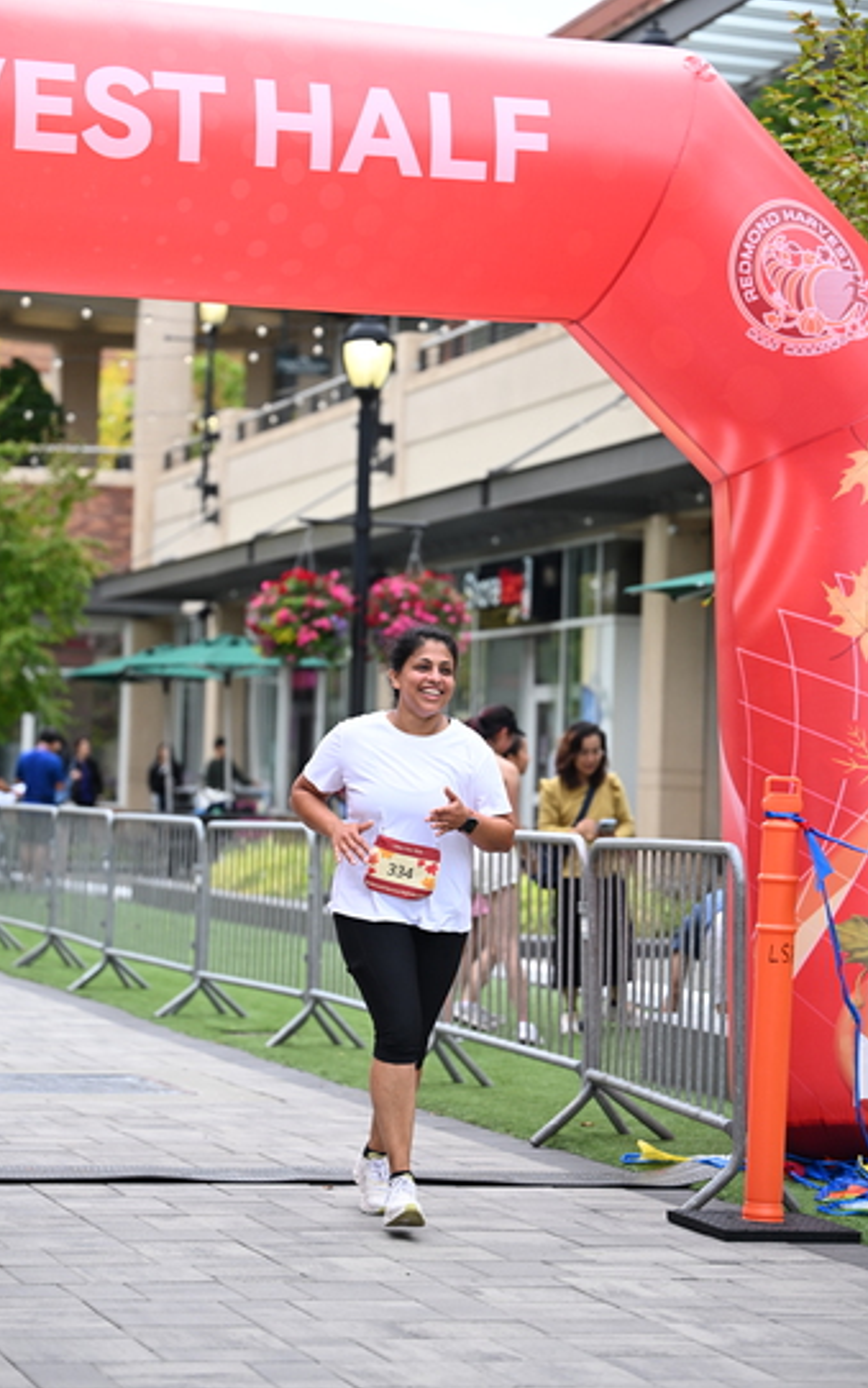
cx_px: 414
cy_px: 691
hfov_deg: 14.5
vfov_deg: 23.0
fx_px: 3405
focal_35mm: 90
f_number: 2.8
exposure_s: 1/2000
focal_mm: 87
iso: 640
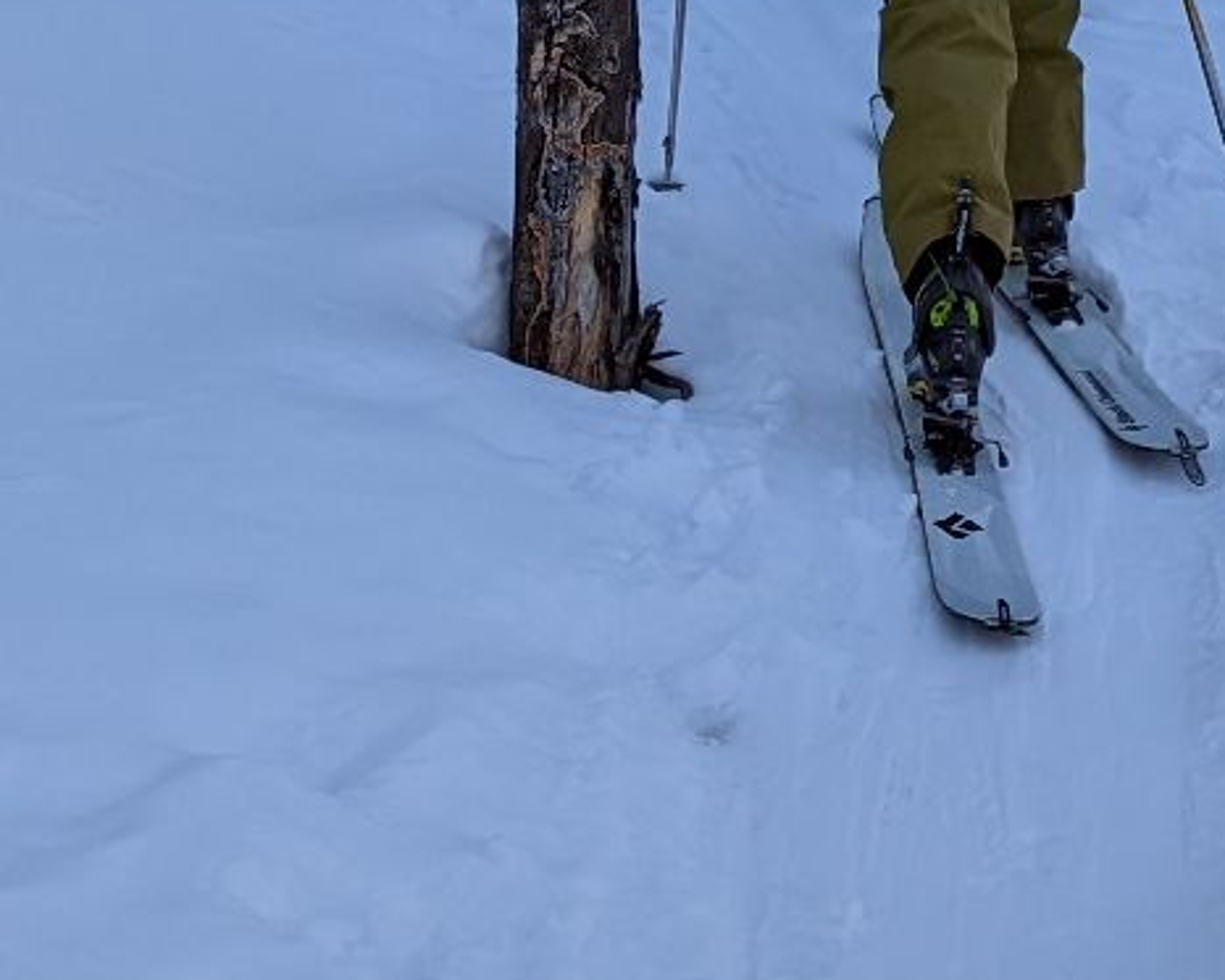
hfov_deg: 18.4
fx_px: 3735
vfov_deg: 13.0
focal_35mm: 103
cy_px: -991
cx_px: 1073
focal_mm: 6.81
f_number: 1.85
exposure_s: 1/555
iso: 44
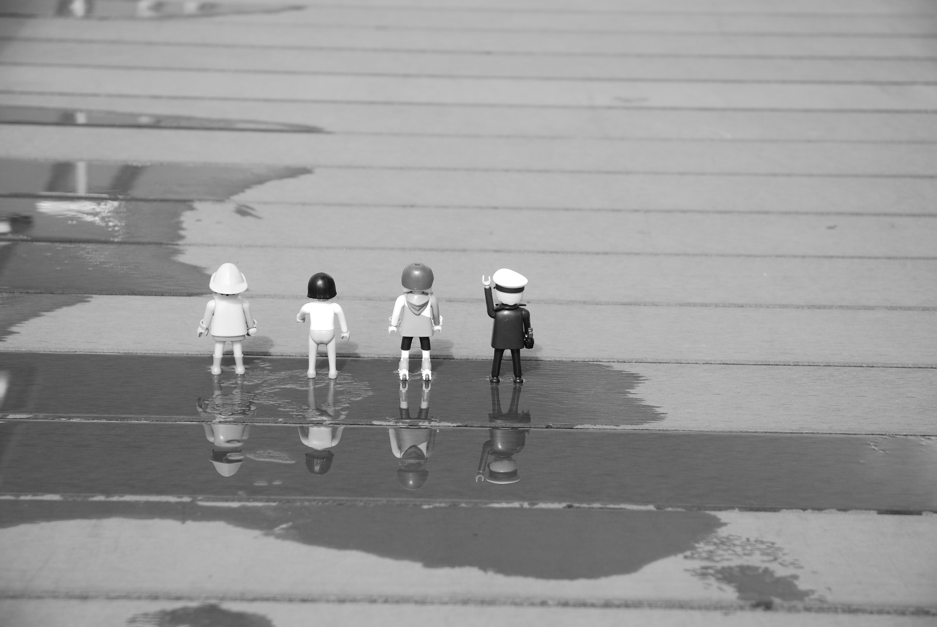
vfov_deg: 13.1
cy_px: 314
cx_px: 468
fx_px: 2736
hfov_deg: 19.4
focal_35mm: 105
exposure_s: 1/500
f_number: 5.6
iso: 180
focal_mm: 70
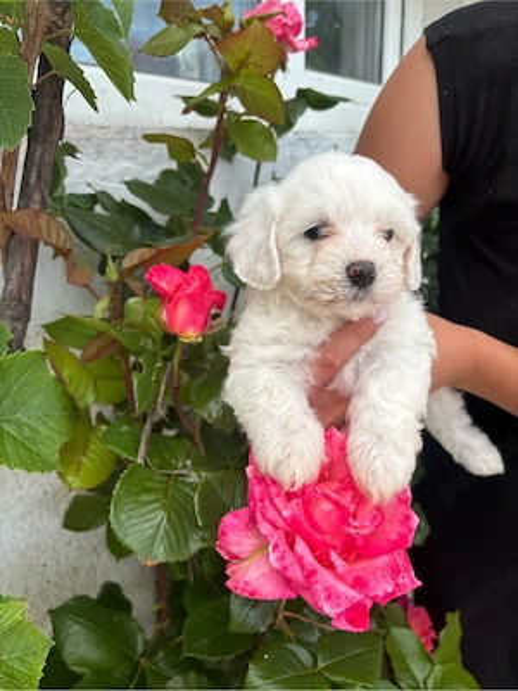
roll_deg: +0.0
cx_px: 259
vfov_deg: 67.3
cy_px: 346
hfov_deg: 53.1
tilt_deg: -16.8
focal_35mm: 26
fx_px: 519
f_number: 1.6
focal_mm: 5.96
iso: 40
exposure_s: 1/202
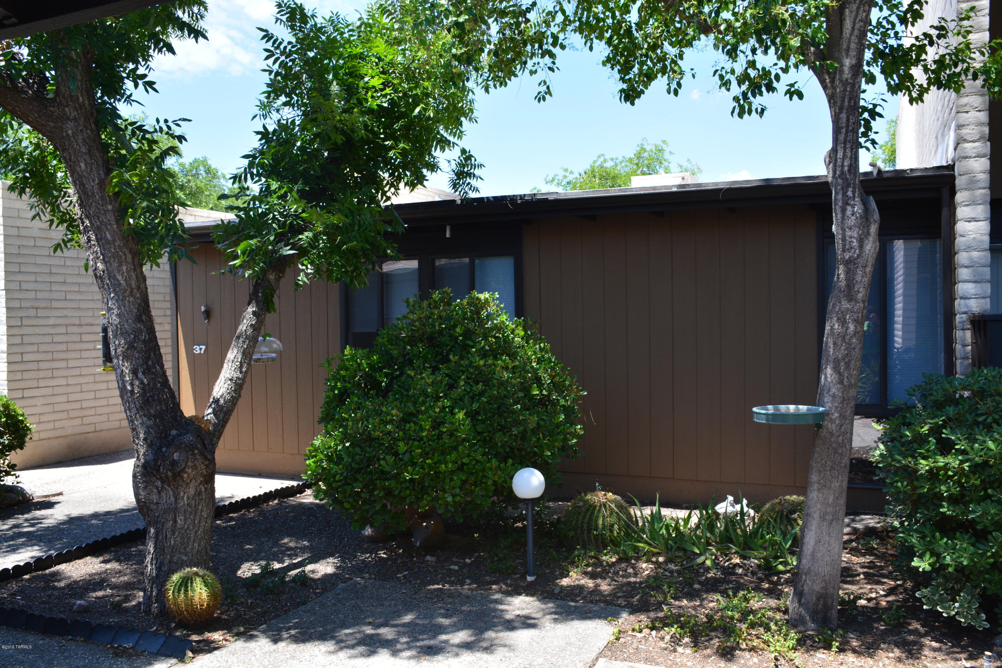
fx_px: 835
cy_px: 334
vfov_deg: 43.6
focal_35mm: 30
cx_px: 501
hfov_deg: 61.9
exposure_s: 1/100
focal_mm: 20
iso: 200
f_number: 11
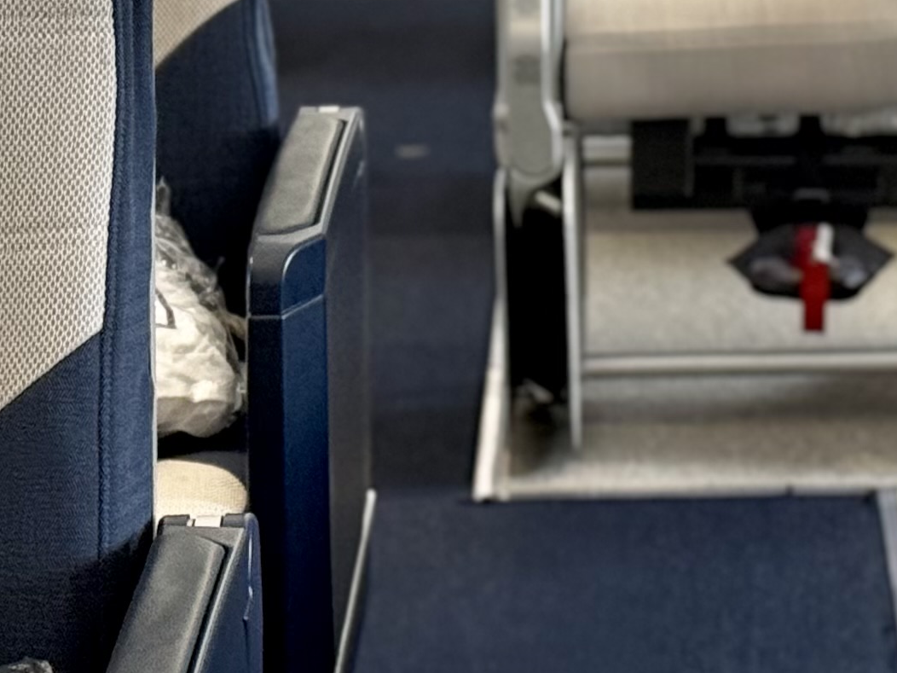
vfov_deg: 8.0
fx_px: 4768
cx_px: 813
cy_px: -218
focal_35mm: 184
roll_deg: +2.7
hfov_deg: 10.7
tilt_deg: -8.6
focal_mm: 6.76
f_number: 1.78
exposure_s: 1/54
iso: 200
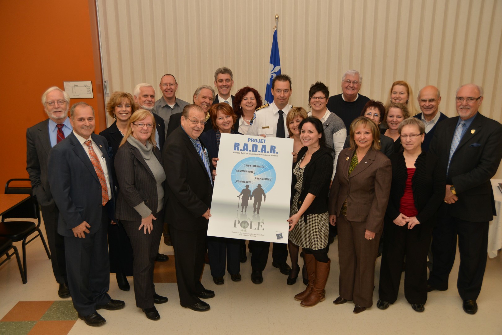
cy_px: 168
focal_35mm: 34
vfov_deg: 38.9
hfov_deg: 55.8
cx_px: 251
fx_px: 474
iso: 800
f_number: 6.3
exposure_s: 1/160
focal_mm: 34
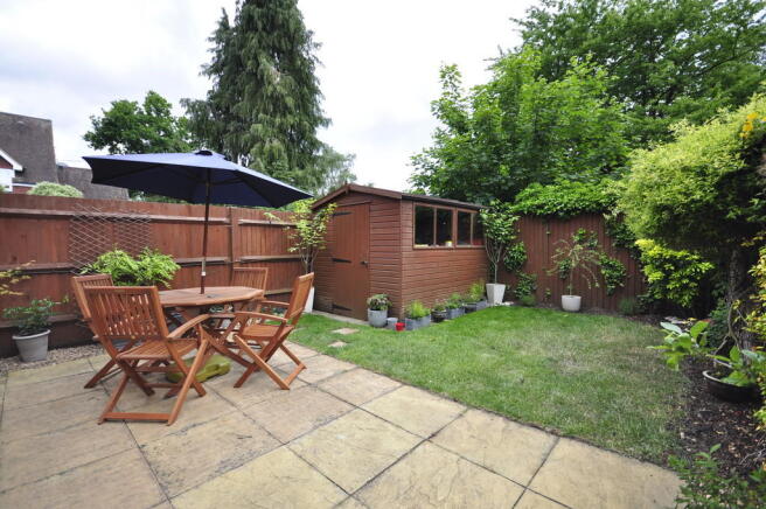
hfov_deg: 100.4
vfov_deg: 77.2
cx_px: 383
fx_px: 319
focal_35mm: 15
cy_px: 254
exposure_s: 1/160
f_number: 4.5
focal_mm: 10
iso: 200
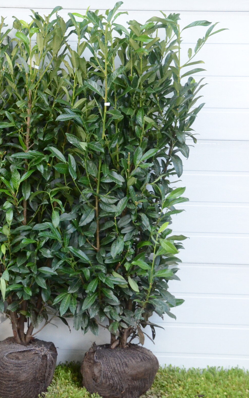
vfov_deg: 24.4
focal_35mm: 85
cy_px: 200
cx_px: 14
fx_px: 922
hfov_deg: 15.2
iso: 3200
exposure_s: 1/320
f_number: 9
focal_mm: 34
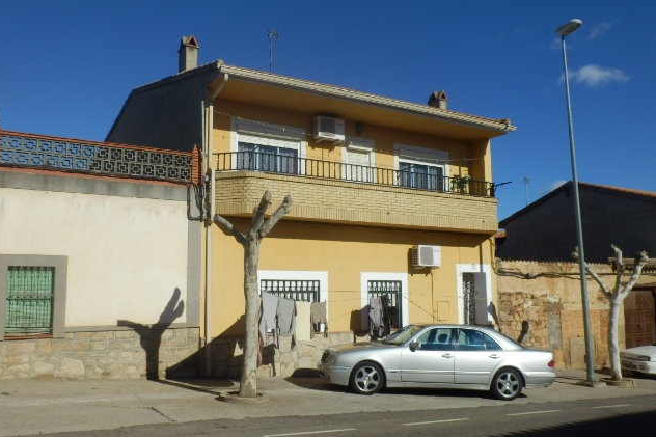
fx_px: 710
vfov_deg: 34.2
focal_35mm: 39
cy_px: 215
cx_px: 327
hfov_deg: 49.6
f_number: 9.9
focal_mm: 6.6
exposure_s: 1/250
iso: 80
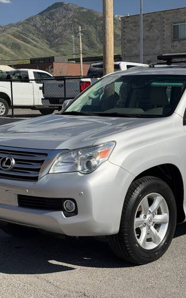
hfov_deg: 18.8
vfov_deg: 29.8
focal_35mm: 69
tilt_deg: -5.0
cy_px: 150
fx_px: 560
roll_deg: +0.9
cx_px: 136
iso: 100
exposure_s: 1/3378
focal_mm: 6.76
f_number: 1.78
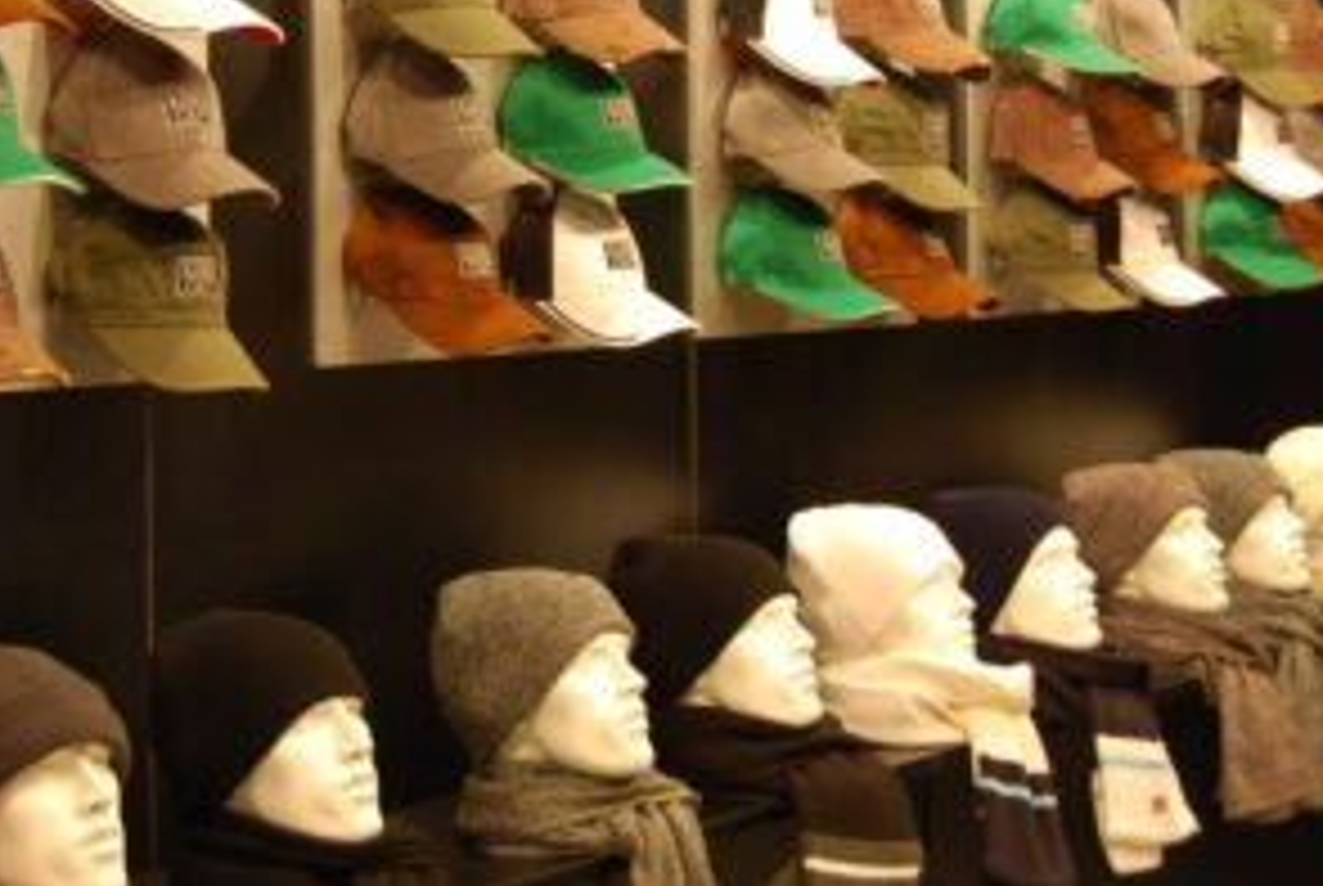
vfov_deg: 15.7
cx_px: 522
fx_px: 3202
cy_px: 216
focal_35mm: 87
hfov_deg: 23.3
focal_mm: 38
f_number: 4.8
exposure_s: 1/30
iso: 320
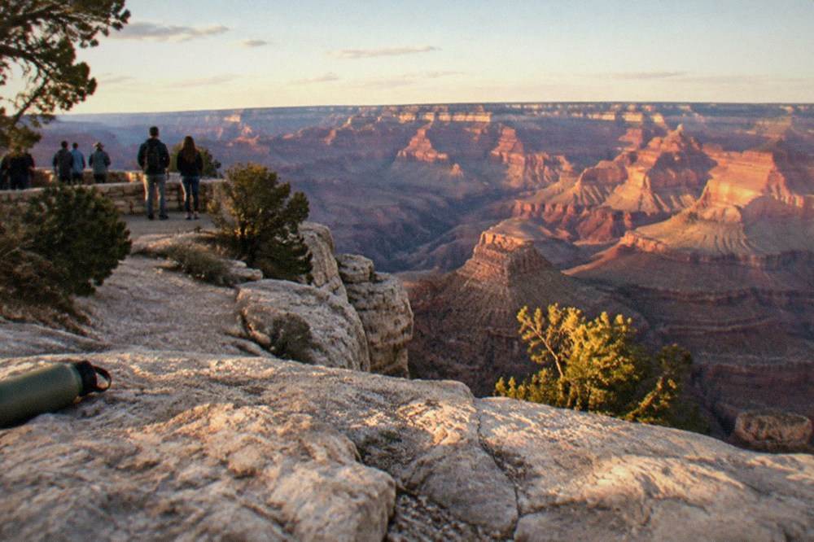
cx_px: 407
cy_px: 271
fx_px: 904
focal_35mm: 40
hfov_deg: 48.5
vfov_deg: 33.4
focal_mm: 40
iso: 320
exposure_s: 1/800
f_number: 5.6
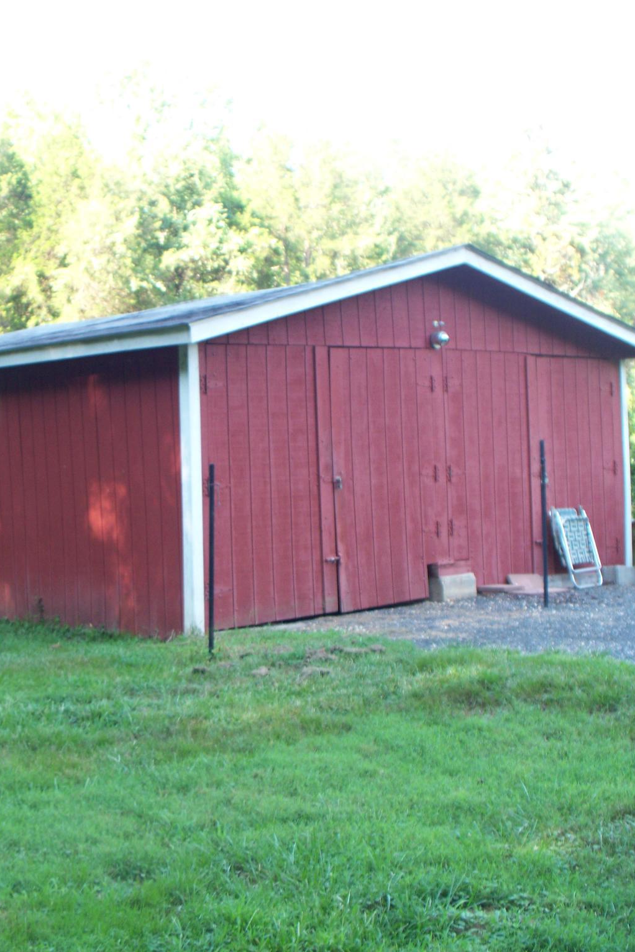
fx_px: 1323
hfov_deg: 26.7
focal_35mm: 50
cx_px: 183
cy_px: 476
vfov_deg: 39.6
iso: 80
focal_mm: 7.54
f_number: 2.8
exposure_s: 1/60
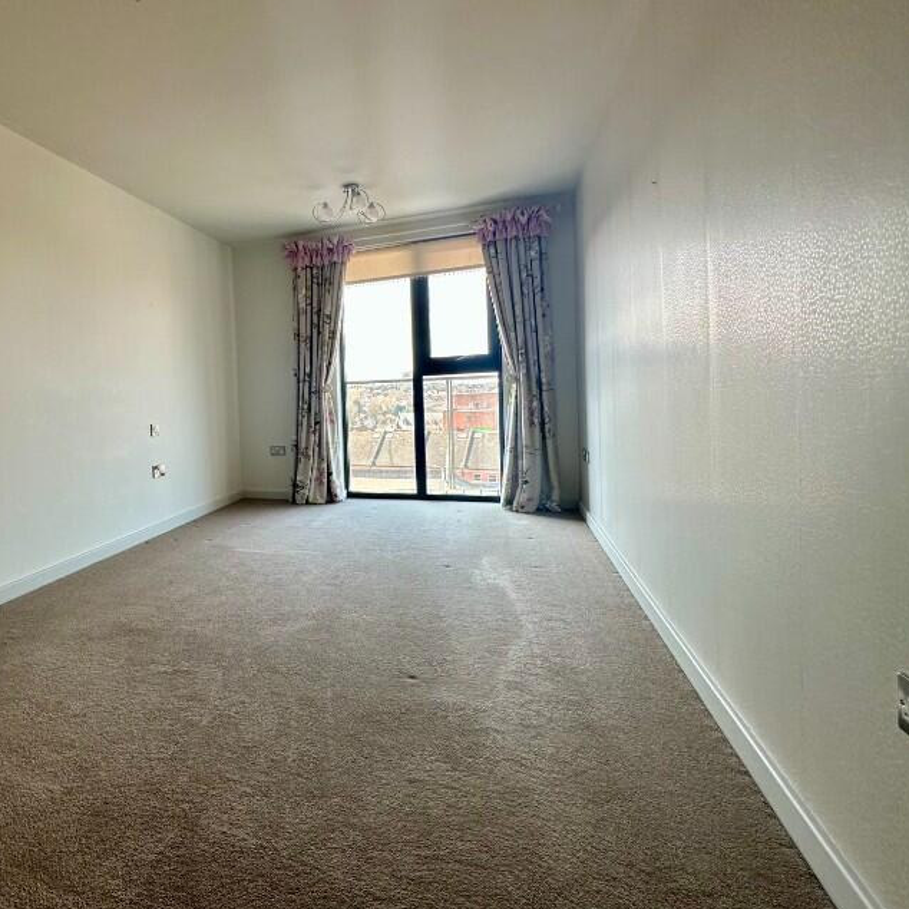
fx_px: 594
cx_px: 239
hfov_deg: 70.4
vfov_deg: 74.7
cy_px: 413
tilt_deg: -1.2
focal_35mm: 20
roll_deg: +2.3
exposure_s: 1/99
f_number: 2.2
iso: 80
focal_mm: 2.22
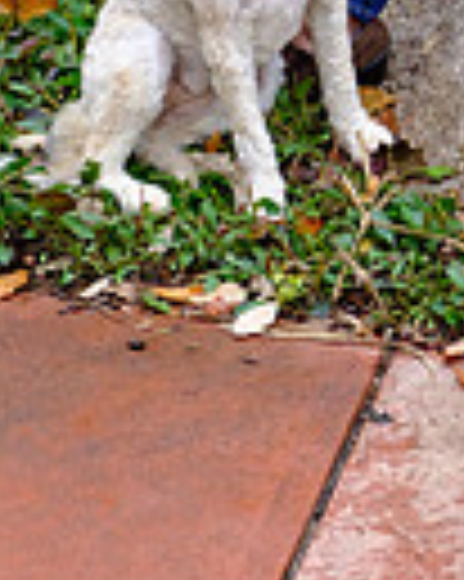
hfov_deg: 8.2
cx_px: 662
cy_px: -252
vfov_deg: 10.2
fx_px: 3162
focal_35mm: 184
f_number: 4
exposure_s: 1/160
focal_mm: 37.4
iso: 400
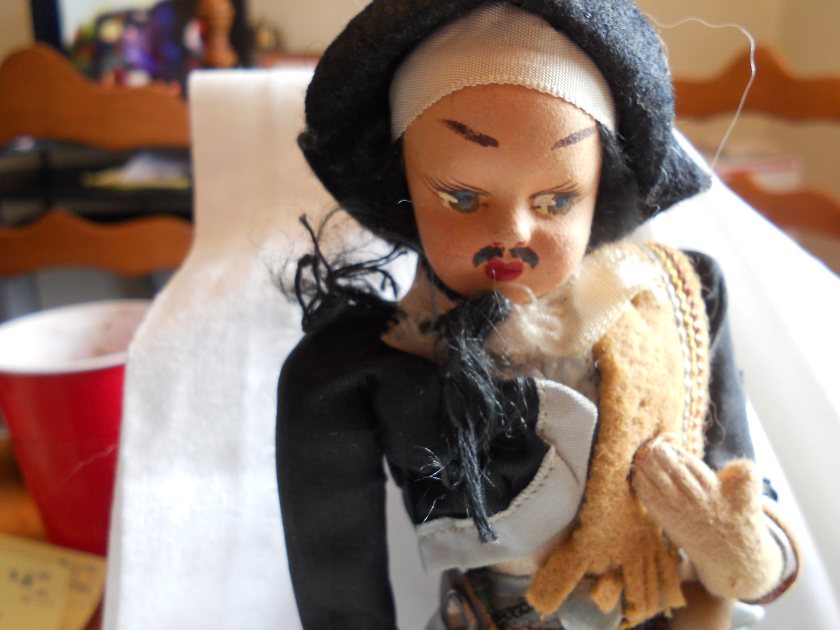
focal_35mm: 32
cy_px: 315
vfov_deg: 44.2
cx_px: 420
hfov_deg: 56.8
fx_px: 777
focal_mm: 5.8
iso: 200
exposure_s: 1/30
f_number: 3.5
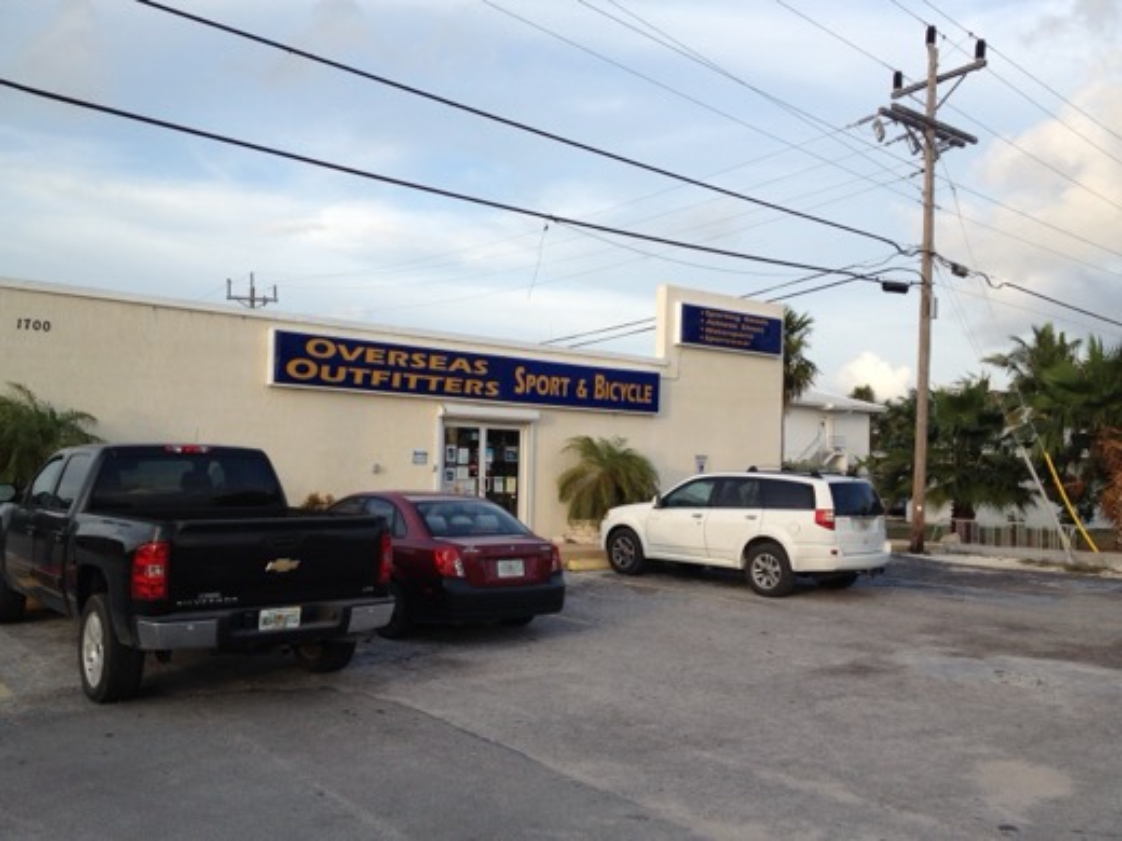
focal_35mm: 35
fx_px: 1134
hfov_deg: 52.6
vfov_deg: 40.7
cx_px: 561
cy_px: 420
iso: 64
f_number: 2.4
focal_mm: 4.28
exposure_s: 1/424
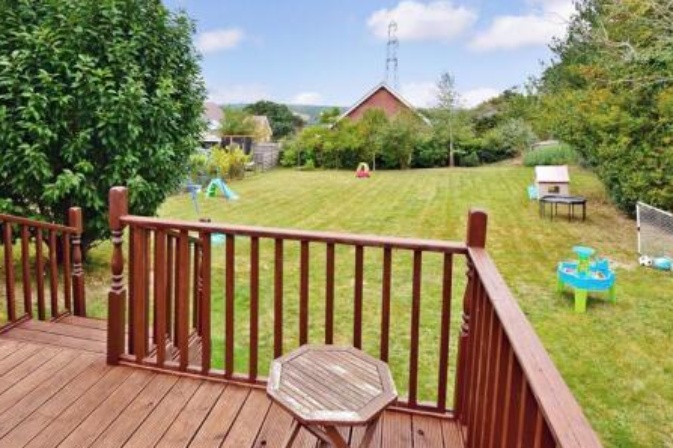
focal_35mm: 22
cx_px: 291
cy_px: 135
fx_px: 411
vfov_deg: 55.5
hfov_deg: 78.2
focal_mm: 10
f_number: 11
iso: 400
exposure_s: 1/200
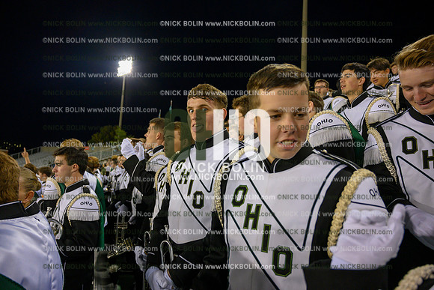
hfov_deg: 73.7
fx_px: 289
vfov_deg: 53.2
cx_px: 217
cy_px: 145
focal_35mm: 24
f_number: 4
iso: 2000
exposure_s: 1/250
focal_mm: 24
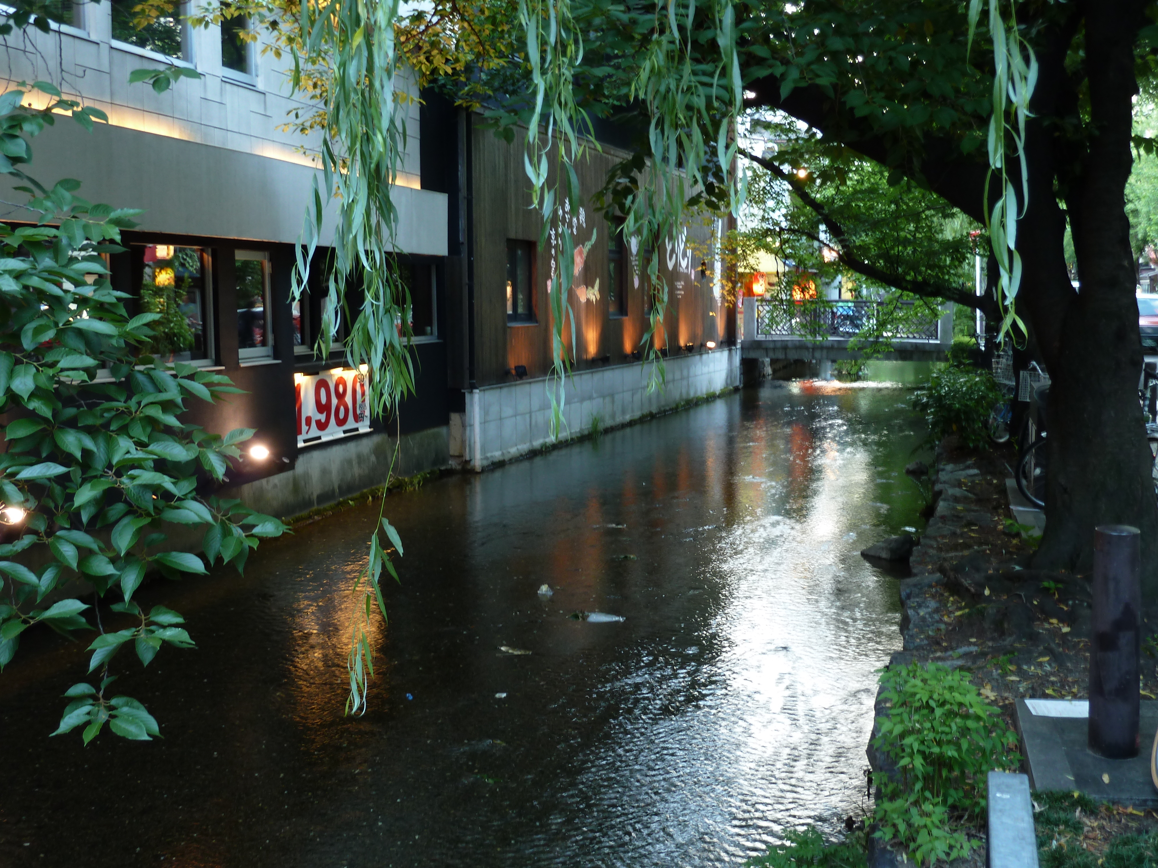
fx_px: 1338
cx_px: 579
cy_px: 434
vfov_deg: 36.0
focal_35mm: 40
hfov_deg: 46.8
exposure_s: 1/4
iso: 80
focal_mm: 6.5
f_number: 3.6
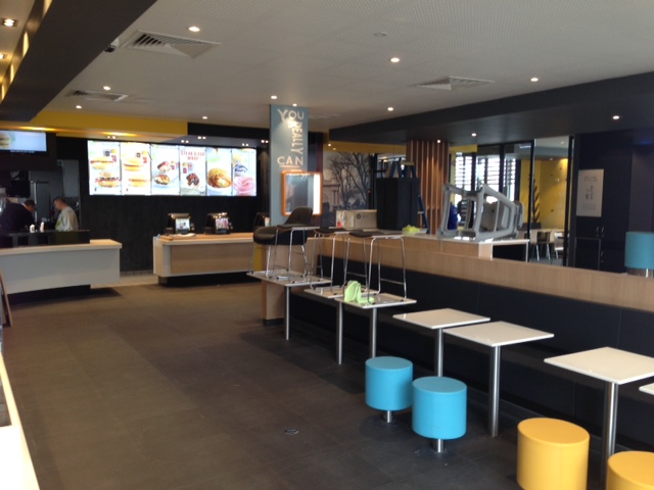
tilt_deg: -4.1
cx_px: 327
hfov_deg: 55.4
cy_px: 245
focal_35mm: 33
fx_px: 623
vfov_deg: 42.9
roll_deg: -0.2
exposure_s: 1/30
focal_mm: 4.12
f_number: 2.4
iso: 50
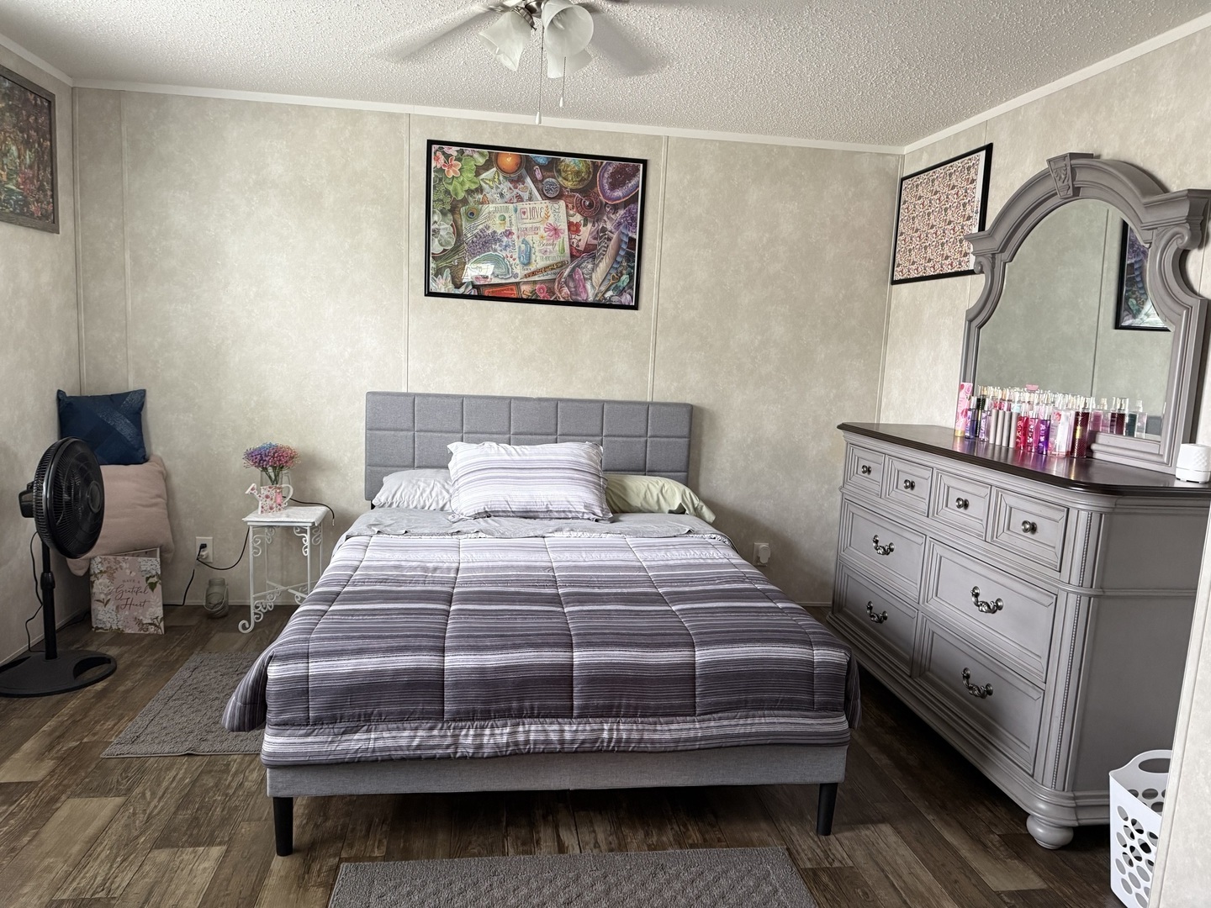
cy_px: 454
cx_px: 606
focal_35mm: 24
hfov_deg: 71.6
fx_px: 840
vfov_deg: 56.8
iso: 400
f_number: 1.78
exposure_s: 1/60
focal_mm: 6.76
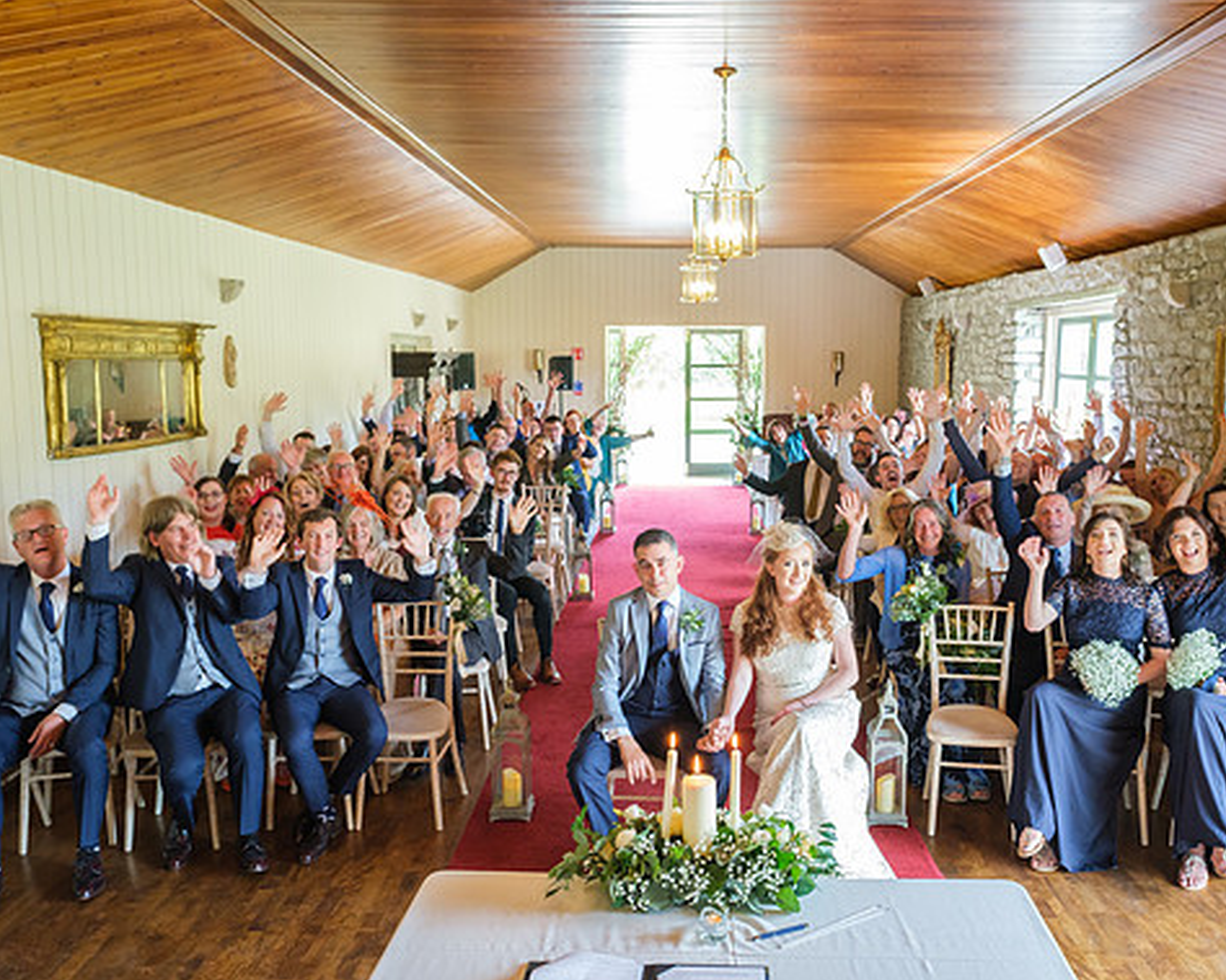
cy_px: 487
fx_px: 1016
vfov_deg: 51.5
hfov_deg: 62.1
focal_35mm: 28
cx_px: 678
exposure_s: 1/100
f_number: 4.5
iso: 2500
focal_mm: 16
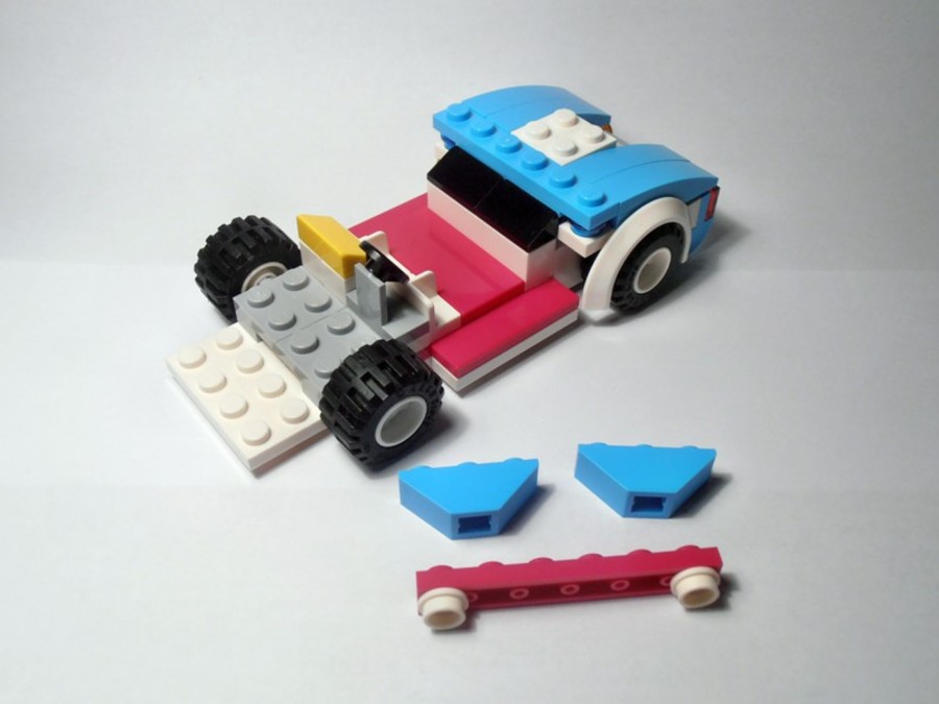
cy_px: 352
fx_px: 1004
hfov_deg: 50.1
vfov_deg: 38.7
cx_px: 470
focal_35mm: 37
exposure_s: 1/60
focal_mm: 6.61
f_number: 3.9
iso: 80
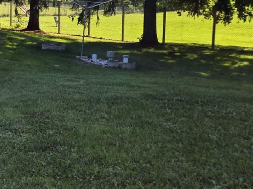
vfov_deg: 20.0
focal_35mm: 73
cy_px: 45
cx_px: -24
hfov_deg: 24.9
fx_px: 534
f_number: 1.8
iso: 25
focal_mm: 5.4
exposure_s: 1/957
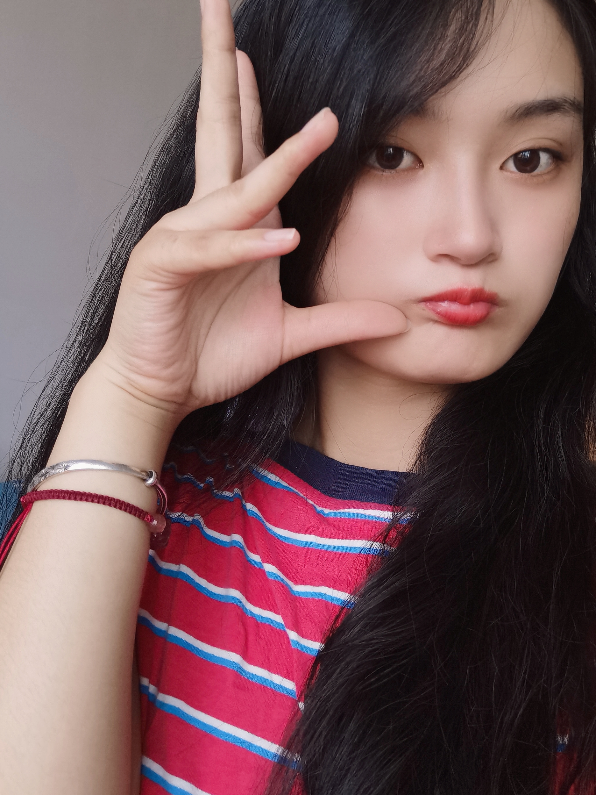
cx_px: 348
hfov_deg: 41.7
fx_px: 781
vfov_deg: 53.8
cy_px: 344
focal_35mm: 34
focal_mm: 3.85
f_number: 2
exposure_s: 1/100
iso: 100
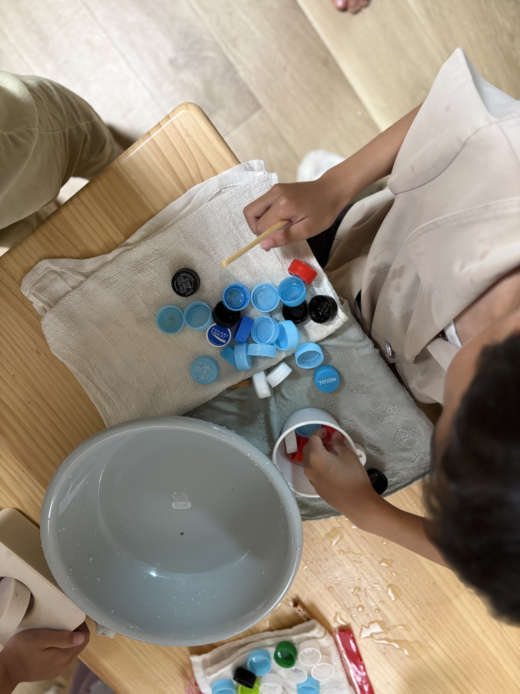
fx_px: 521
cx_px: 260
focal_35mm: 26
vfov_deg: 67.3
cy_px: 347
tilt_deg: -73.5
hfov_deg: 53.1
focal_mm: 5.96
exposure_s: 1/60
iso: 320
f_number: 1.6
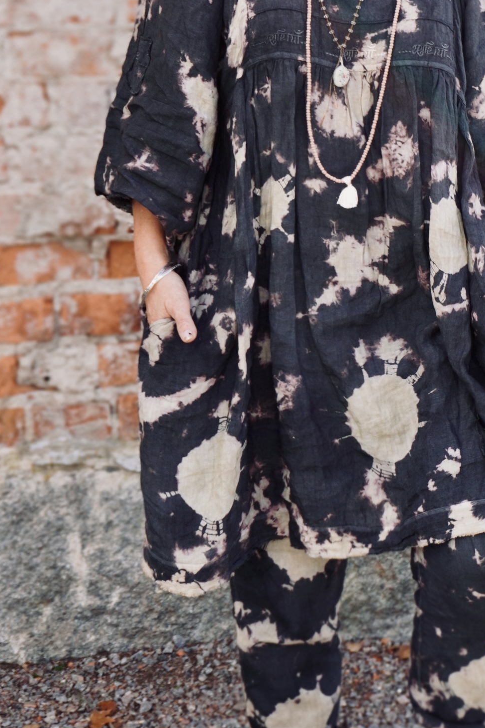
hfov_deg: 13.0
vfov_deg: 19.4
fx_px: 2122
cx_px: 350
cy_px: 236
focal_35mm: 105
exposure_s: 1/160
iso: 160
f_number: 5.6
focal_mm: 40
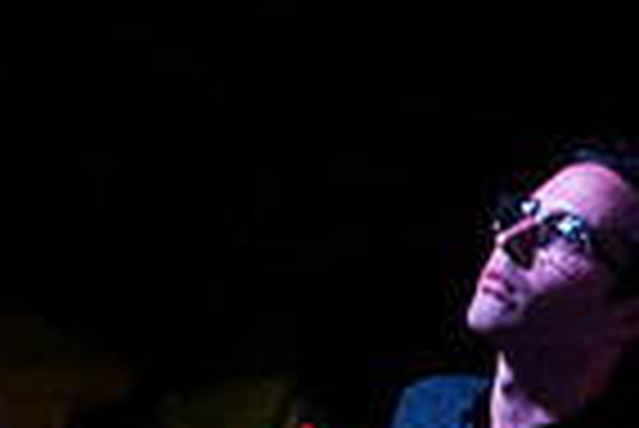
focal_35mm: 184
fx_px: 3269
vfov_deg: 7.4
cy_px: 538
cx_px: 1170
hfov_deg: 10.5
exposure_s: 1/160
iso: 1250
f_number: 2.2
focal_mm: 30
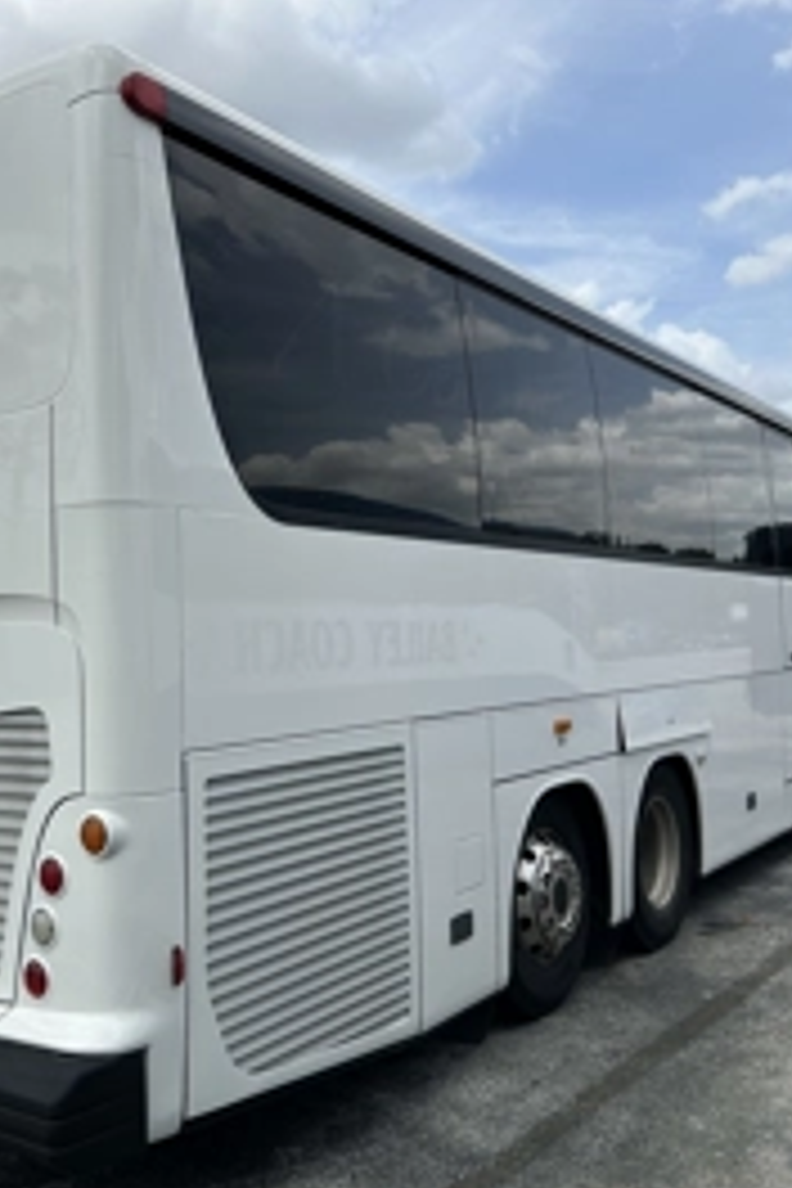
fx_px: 1122
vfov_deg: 55.8
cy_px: 603
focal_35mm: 34
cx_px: 302
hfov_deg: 38.7
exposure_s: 1/4762
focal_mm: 6.86
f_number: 1.78
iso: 80
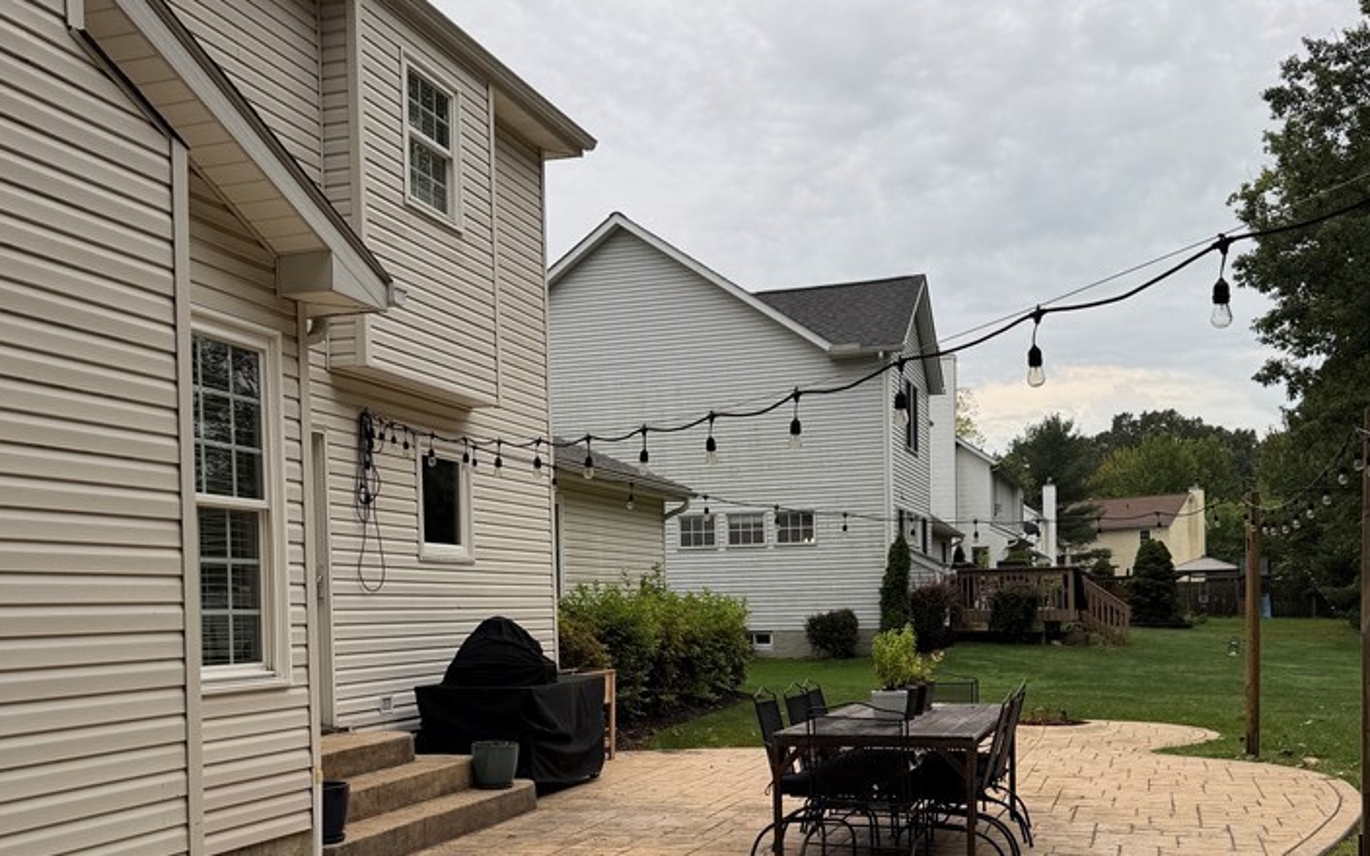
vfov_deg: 33.8
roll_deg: +2.7
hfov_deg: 52.7
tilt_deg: -0.5
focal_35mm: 37
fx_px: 1381
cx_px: 706
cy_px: 638
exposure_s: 1/849
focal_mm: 6.76
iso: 80
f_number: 1.78
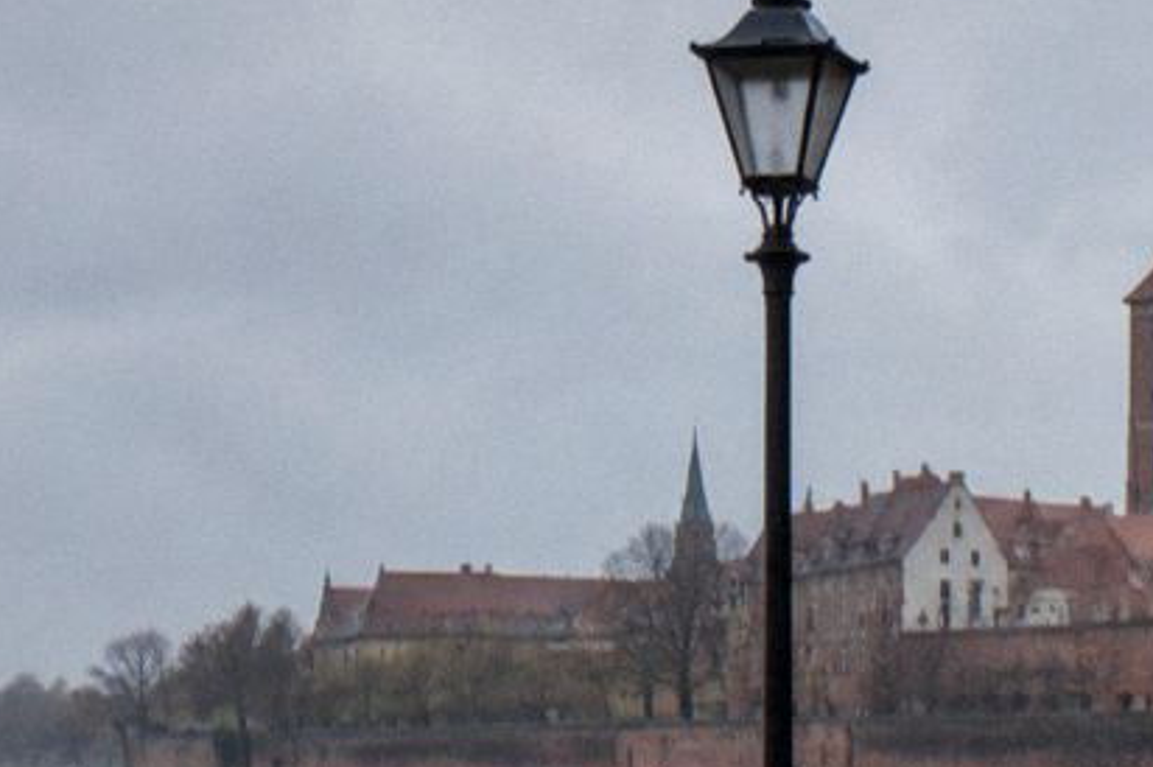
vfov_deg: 15.7
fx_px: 2720
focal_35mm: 85
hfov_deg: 22.6
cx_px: 1265
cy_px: 820
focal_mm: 35
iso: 200
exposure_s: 1/400
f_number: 5.6
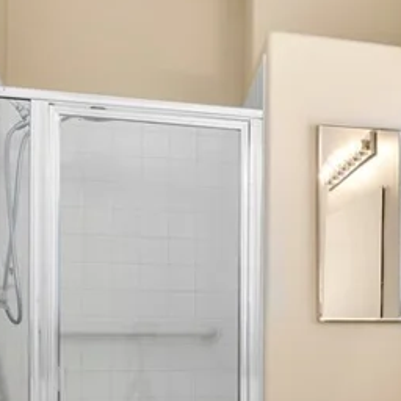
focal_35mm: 68
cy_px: 344
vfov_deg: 24.8
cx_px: 504
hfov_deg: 22.9
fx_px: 891
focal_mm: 20
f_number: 9
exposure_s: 1/2
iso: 800
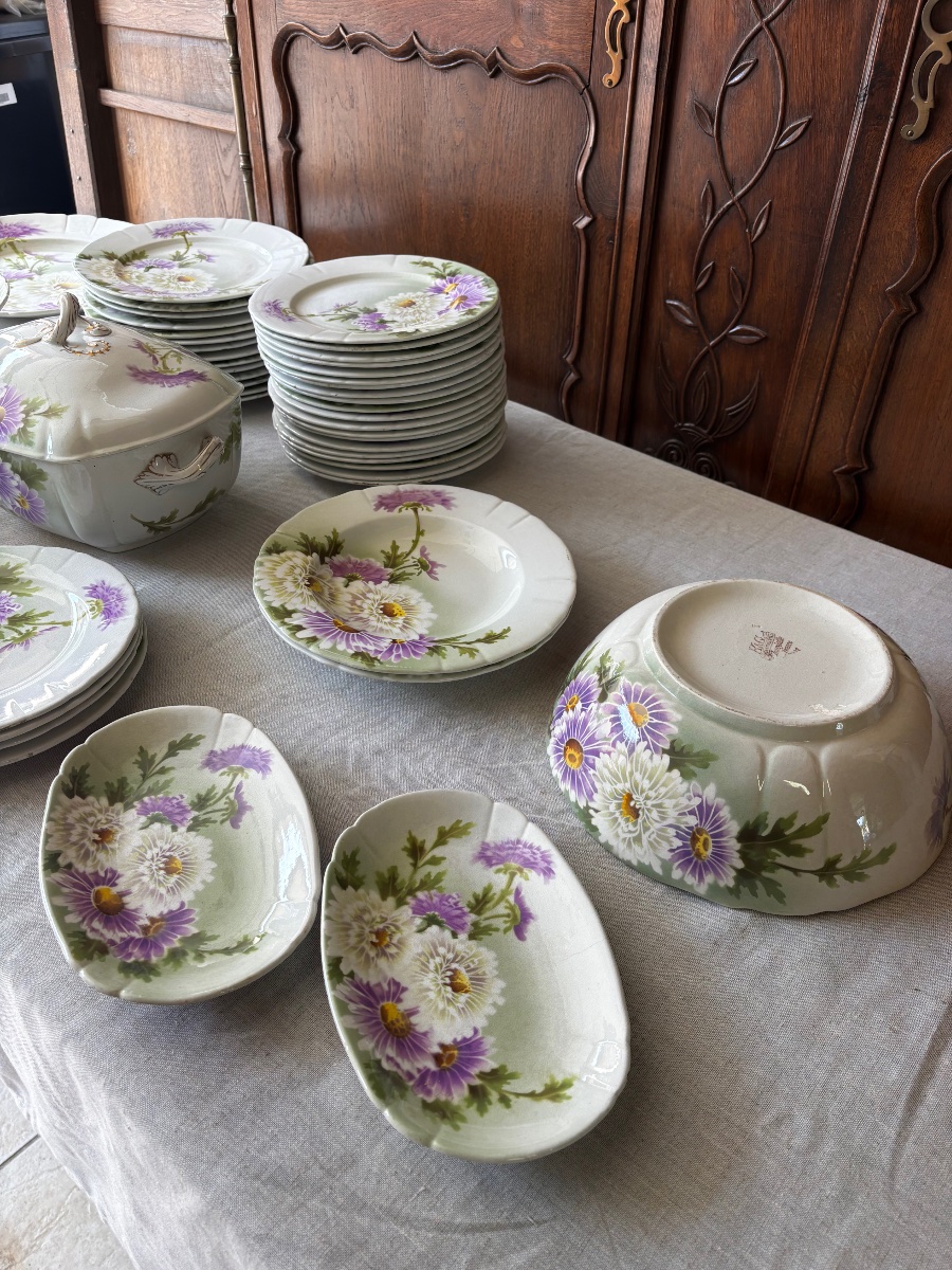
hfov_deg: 53.1
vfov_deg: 67.3
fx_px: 953
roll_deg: -1.9
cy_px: 635
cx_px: 476
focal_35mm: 26
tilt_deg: -38.7
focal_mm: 5.96
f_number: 1.6
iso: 40
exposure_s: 1/160
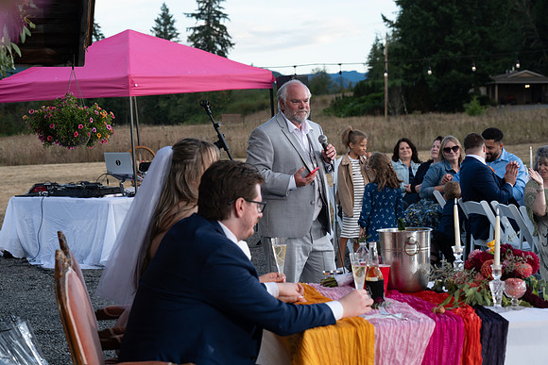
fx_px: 1279
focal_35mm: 84
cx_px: 274
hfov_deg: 24.2
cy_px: 182
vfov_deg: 16.3
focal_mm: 84
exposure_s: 1/200
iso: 320
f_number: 6.3
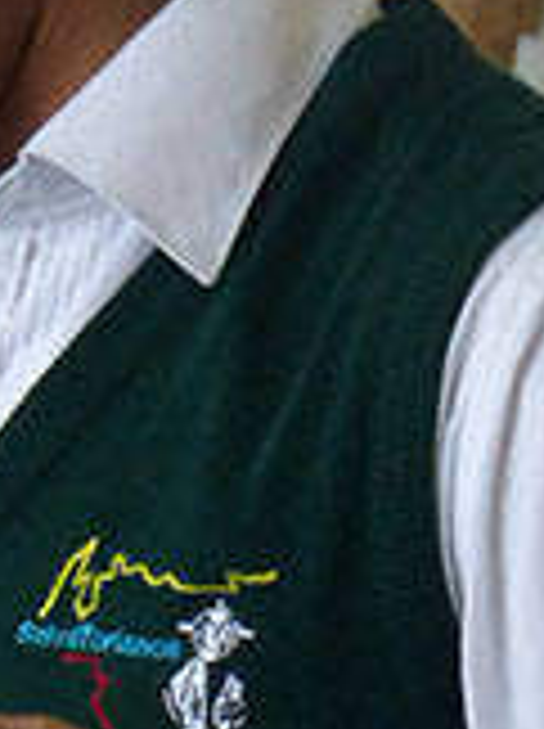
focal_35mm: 444
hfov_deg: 3.3
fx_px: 9328
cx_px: -499
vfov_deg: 4.4
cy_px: 1136
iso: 400
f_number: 3.3
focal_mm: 13.8
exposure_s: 1/50
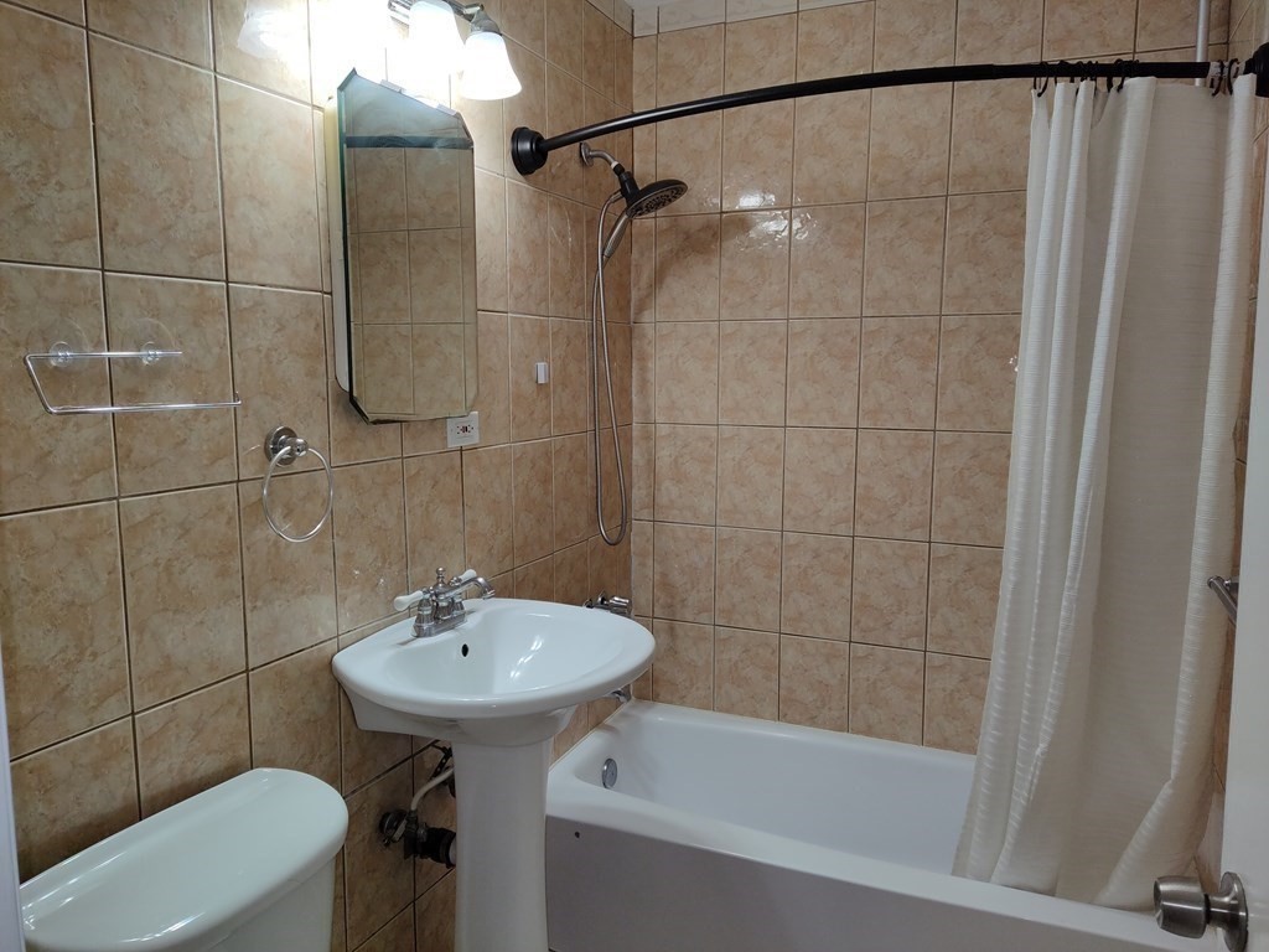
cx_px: 634
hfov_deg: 65.3
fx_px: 990
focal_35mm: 27
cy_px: 476
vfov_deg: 51.4
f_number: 1.79
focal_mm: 4.71
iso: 195
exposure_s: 1/100
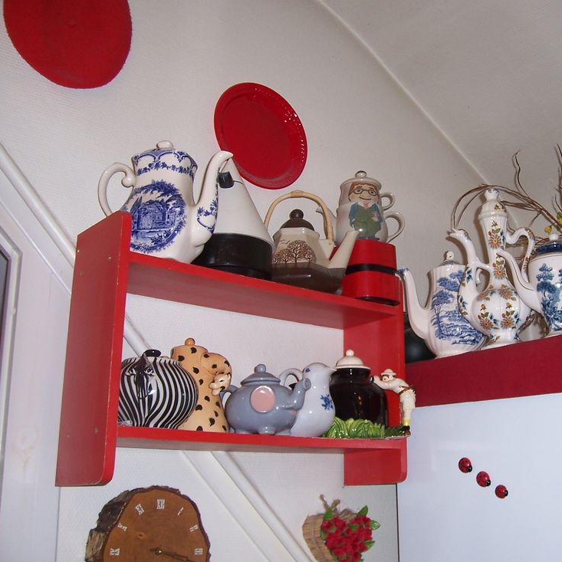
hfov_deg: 40.3
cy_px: 282
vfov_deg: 40.9
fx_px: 753
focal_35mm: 41
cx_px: 382
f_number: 2.7
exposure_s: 1/60
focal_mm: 5.6
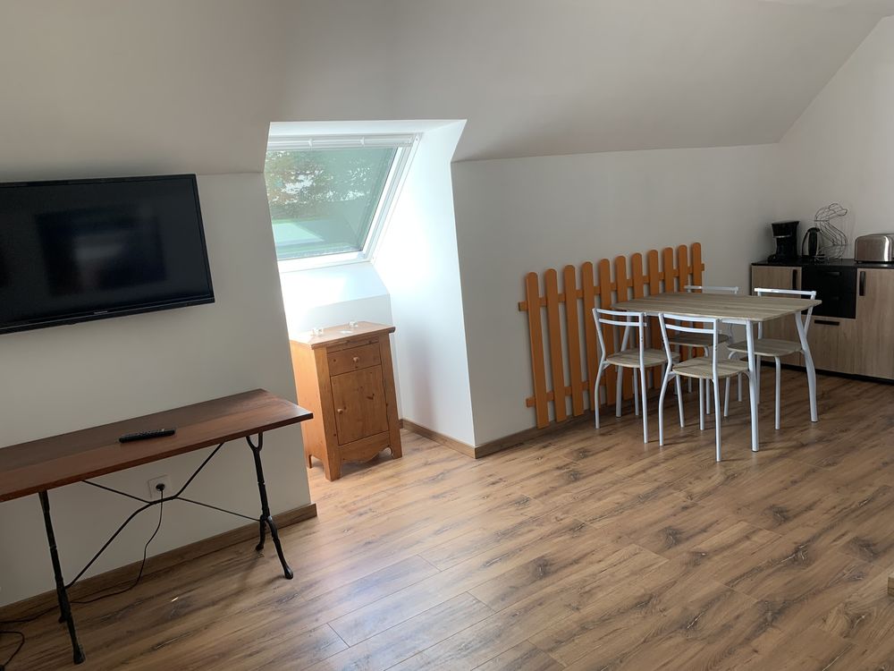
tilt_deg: -10.6
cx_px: 447
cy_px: 336
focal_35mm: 26
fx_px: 671
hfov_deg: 67.3
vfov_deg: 53.1
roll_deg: +5.5
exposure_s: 1/121
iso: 50
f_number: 1.8
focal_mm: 4.25
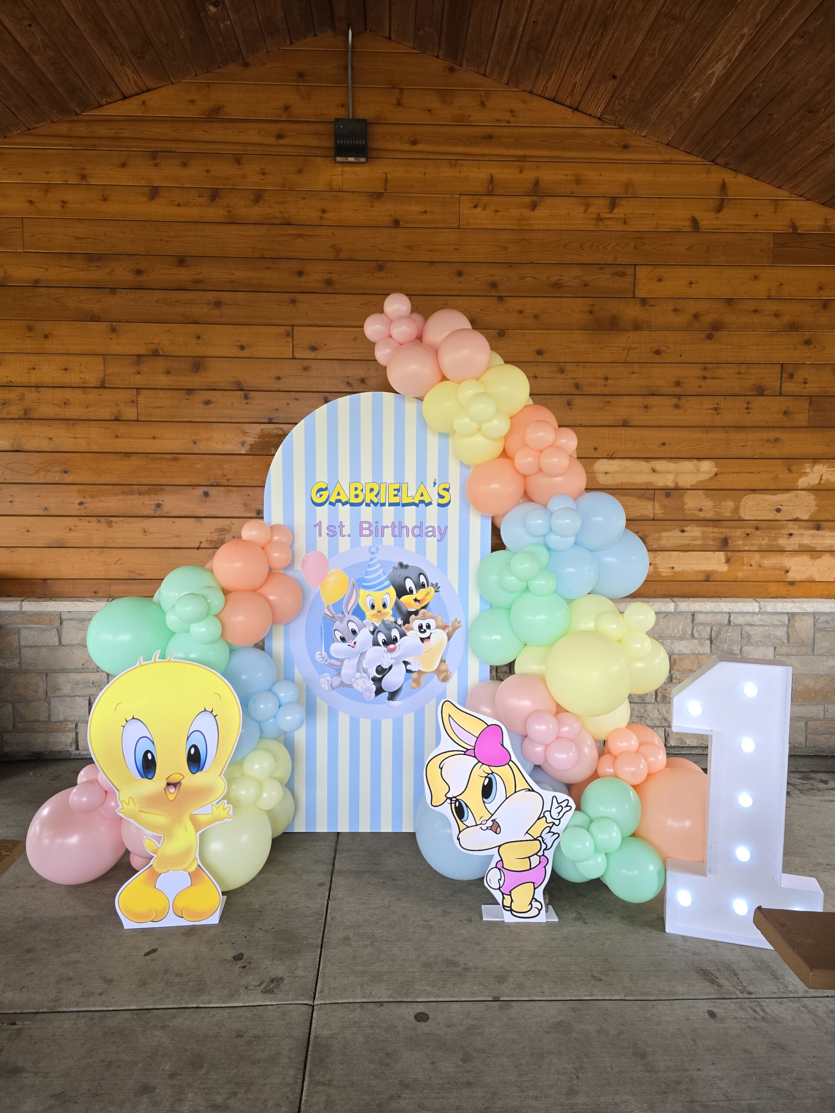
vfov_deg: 73.9
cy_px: 556
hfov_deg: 58.9
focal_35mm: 23
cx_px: 418
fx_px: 740
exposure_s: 1/180
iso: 200
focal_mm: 6.3
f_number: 1.7
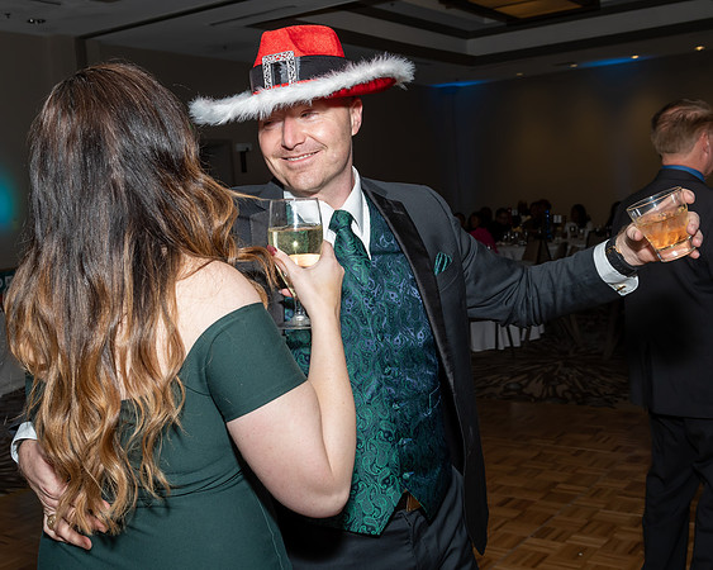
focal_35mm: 44
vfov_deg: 34.2
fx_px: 927
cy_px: 285
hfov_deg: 42.0
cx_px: 317
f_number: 6.3
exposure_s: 1/250
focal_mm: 26
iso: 400
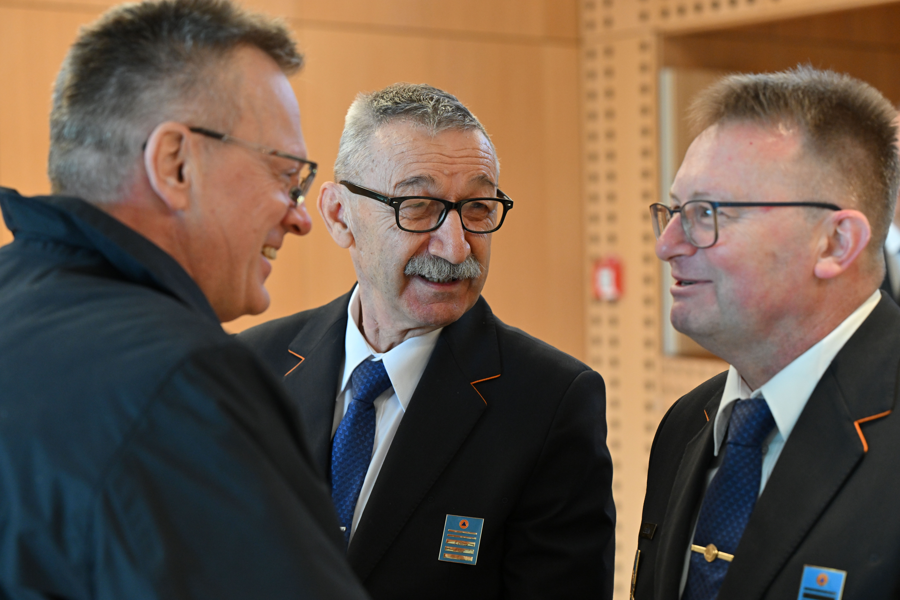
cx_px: 450
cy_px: 300
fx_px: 1750
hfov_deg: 28.8
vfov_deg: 19.5
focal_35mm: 70
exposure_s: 1/160
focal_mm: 70
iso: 2000
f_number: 4
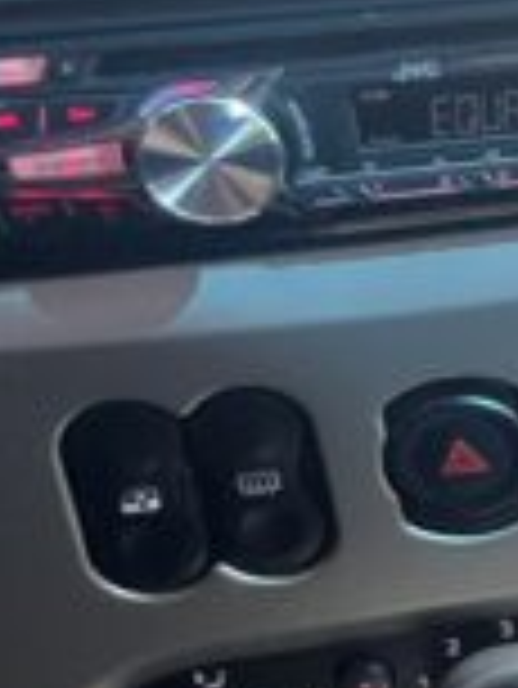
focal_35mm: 174
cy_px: 540
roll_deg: -4.2
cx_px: 2194
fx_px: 3467
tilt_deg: -31.1
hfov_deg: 6.5
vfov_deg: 11.3
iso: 40
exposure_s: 1/168
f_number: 1.5
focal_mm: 5.7
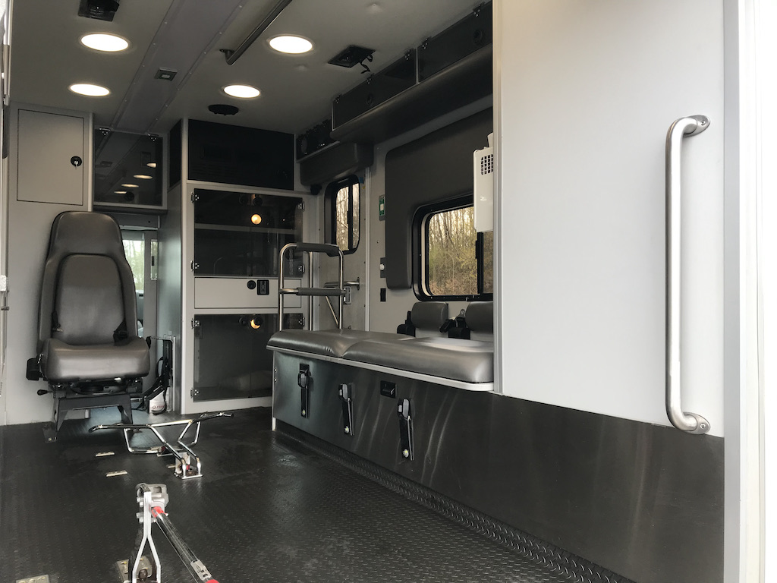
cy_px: 292
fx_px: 628
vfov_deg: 49.7
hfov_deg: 63.4
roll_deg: -0.1
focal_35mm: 28
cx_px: 388
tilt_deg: -1.3
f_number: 1.8
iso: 20
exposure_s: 1/169
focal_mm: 3.99
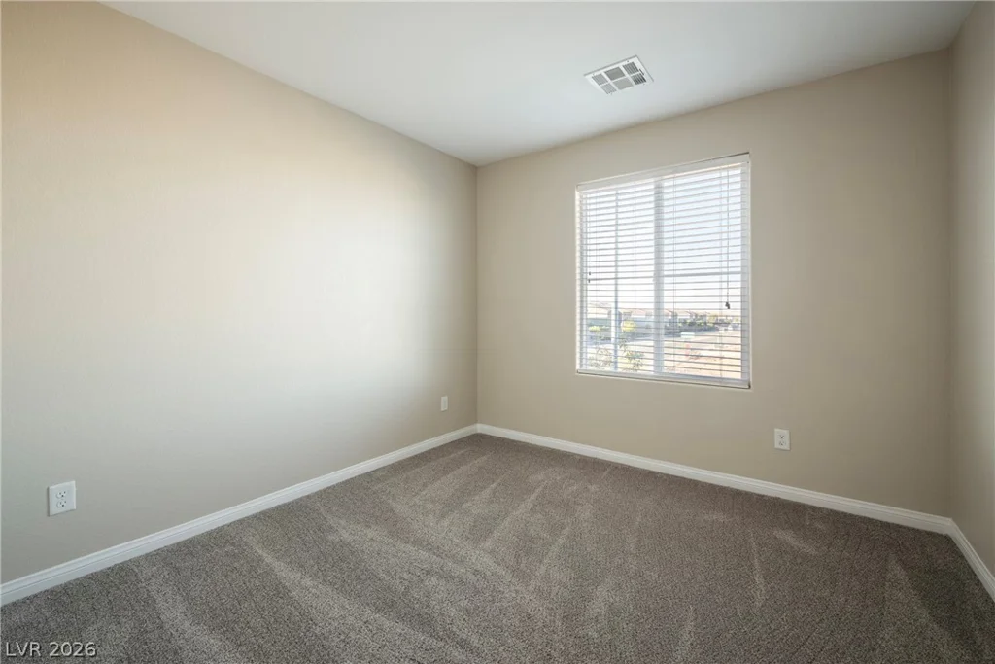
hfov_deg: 104.2
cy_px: 332
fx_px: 387
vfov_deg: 81.2
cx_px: 498
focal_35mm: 14
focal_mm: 14
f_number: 8
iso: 100
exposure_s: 1/1.43
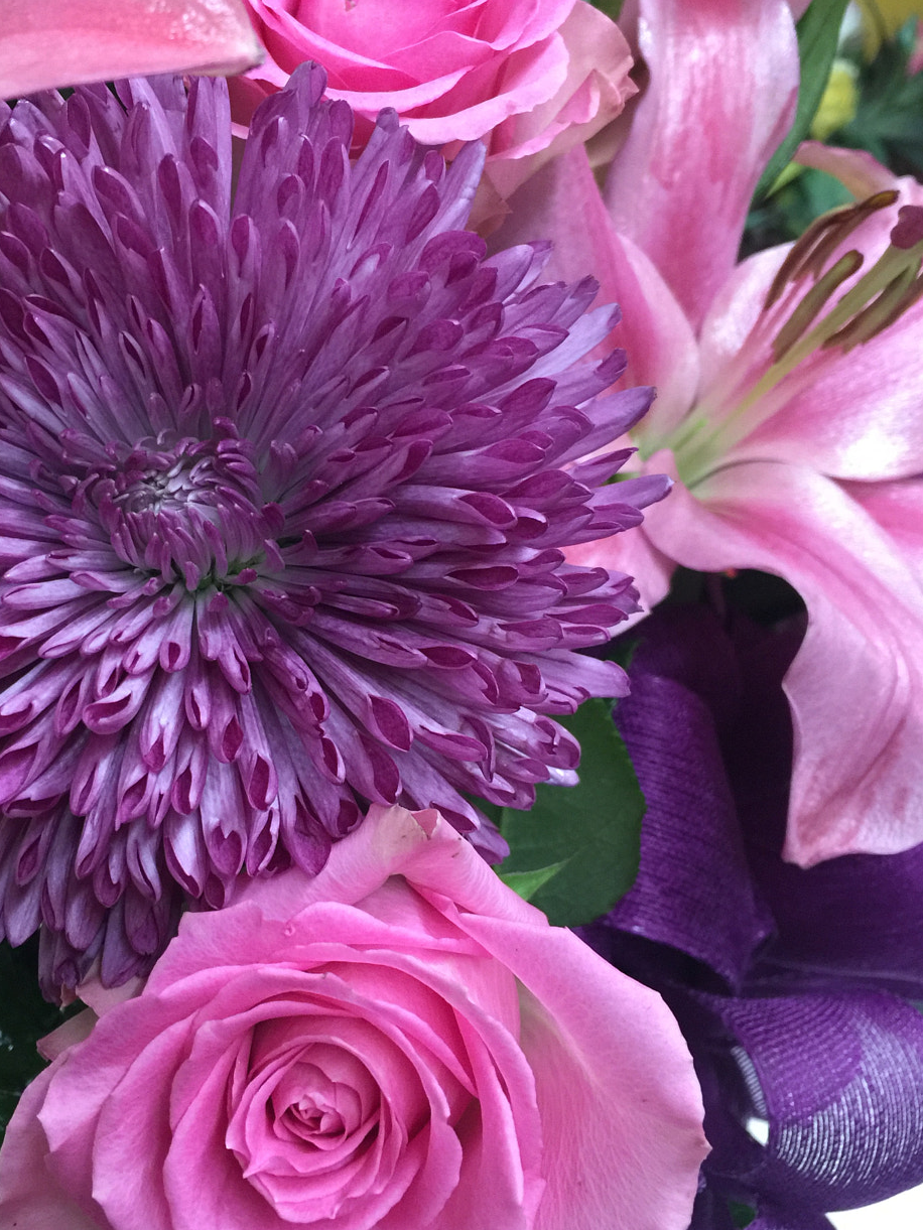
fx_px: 1351
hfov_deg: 37.4
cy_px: 570
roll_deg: -1.8
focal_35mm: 38
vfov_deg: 48.9
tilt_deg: -36.7
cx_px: 324
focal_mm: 4.15
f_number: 2.2
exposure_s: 1/15
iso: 100
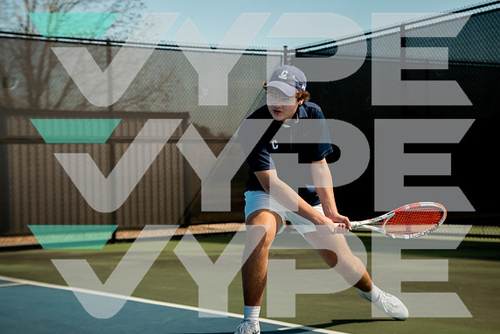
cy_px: 166
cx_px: 254
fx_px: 1014
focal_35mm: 73
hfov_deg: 27.7
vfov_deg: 18.7
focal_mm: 67
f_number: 3.2
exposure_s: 1/1250
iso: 100
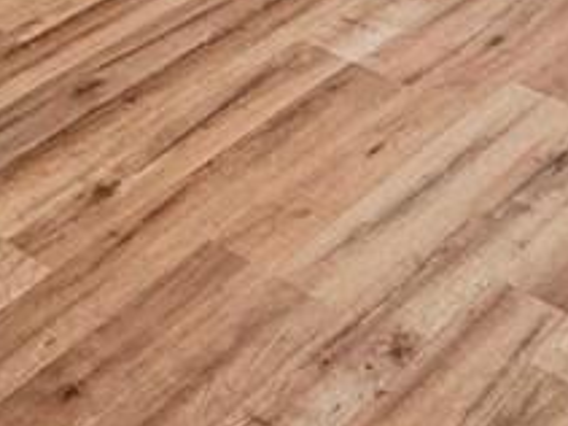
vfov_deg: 10.7
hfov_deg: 18.1
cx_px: -8
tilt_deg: -4.2
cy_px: -752
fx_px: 1738
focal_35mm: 106
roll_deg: +0.6
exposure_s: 1/60
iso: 200
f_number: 2.2
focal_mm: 2.22
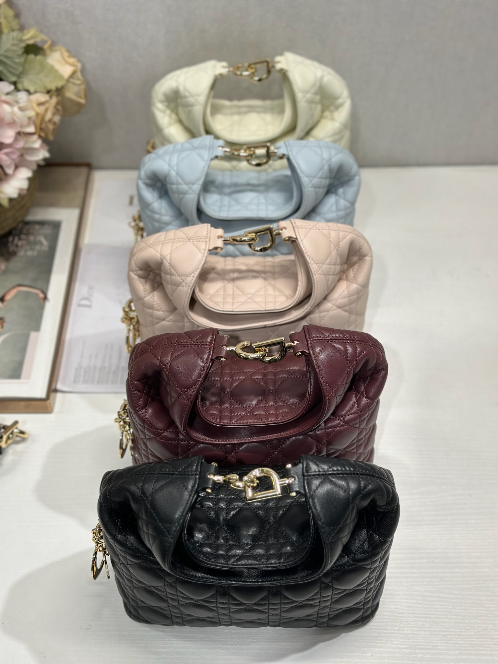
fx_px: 921
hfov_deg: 30.3
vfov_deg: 39.7
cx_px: 249
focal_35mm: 48
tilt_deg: -49.1
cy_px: 332
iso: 80
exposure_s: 1/365
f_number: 1.78
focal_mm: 6.86
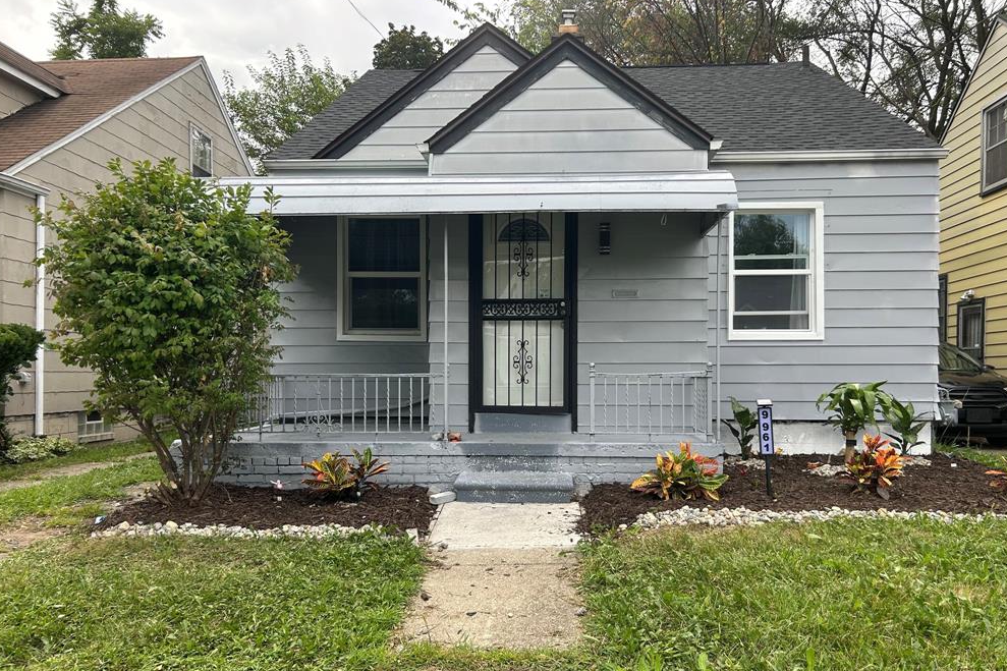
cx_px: 513
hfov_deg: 65.5
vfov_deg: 46.3
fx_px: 783
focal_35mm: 28
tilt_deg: -0.2
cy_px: 378
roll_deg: +0.0
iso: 50
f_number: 1.5
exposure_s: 1/646
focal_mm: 5.7
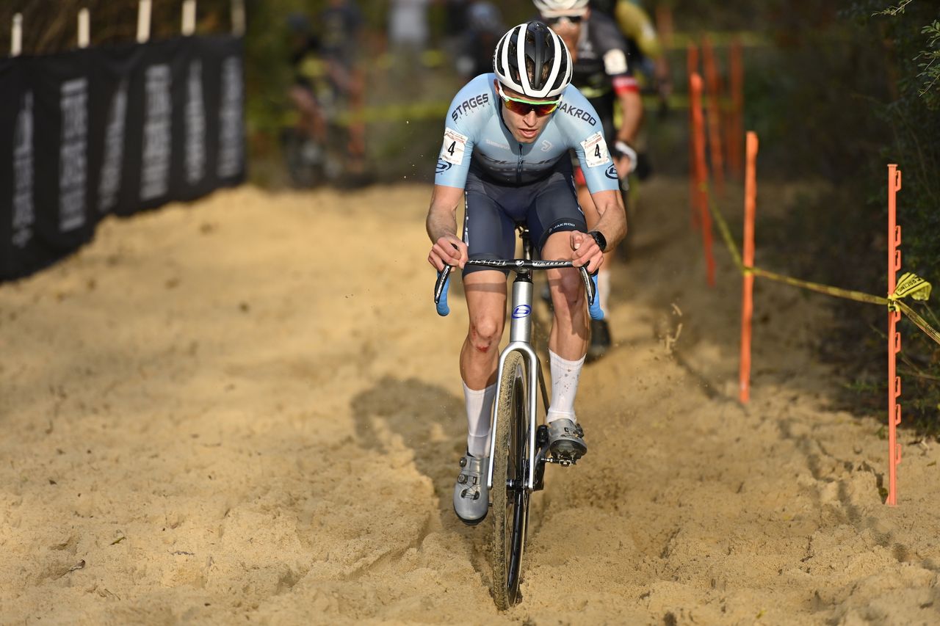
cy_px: 313
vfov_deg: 6.9
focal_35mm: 200
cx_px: 470
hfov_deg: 10.3
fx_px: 5221
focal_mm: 200
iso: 400
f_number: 2.8
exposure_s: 1/3200
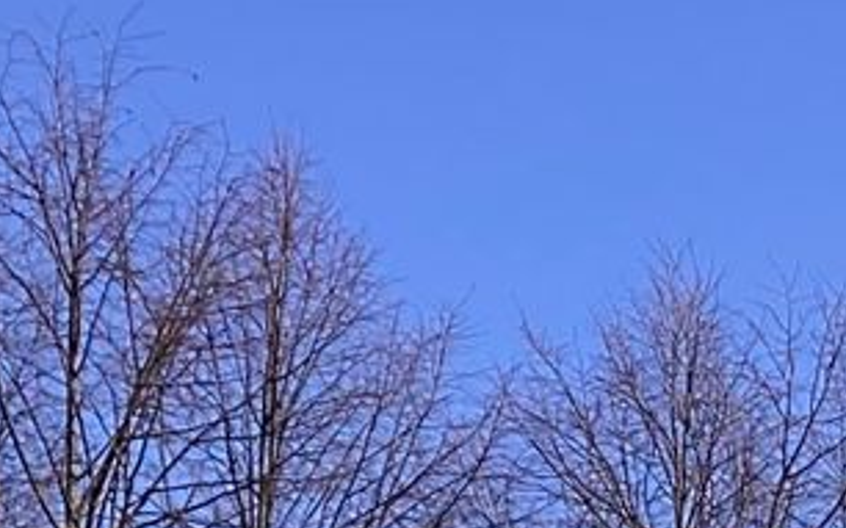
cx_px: 1205
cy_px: 1653
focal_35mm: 172
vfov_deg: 6.8
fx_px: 3964
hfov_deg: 11.7
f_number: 2.4
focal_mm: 3.3
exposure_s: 1/959
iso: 25
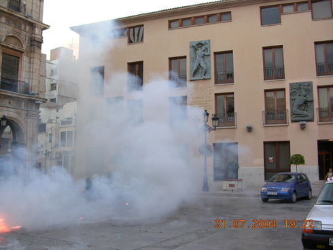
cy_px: 125
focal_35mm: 38
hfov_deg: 49.0
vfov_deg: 37.8
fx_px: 366
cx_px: 166
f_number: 2.8
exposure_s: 1/48.6
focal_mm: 5.8
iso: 50
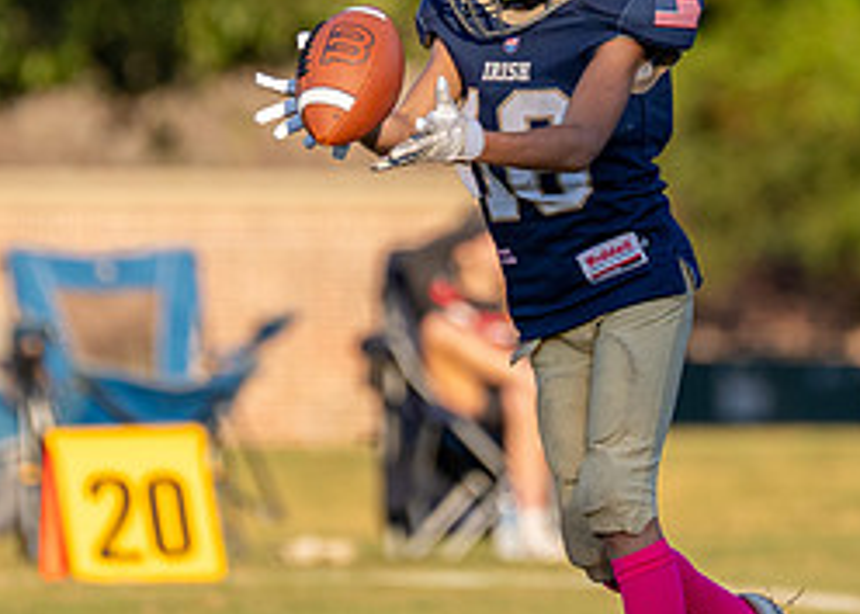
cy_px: 69
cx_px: 561
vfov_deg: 1.7
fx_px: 20780
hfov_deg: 2.4
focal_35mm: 851
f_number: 2.8
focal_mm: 200
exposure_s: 1/2500
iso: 400
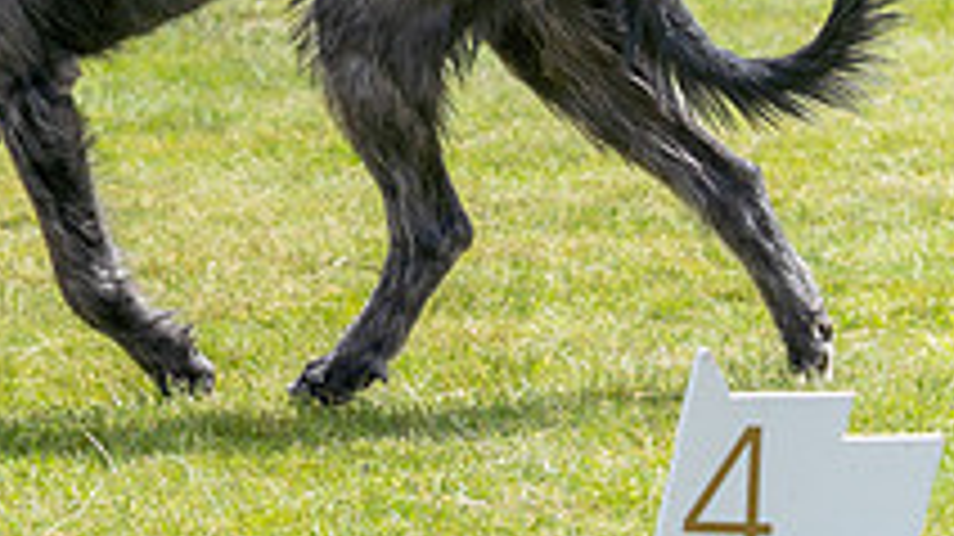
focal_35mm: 329
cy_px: -452
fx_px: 8318
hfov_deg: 6.5
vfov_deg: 3.7
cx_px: -70
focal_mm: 93
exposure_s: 1/1000
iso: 125
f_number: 3.5
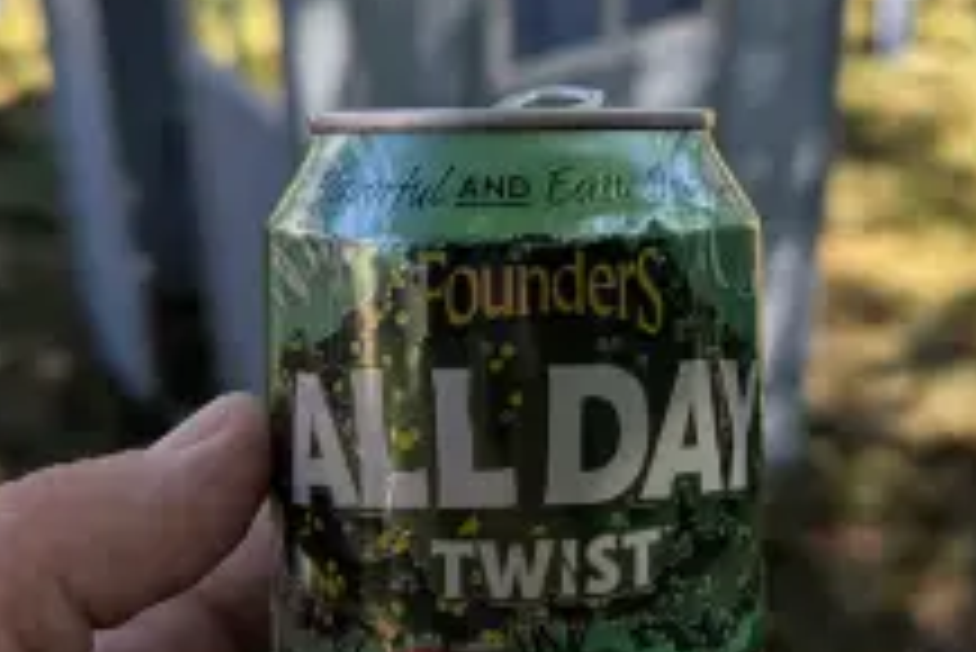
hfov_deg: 42.5
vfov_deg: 29.1
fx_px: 1248
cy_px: 216
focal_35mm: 46
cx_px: 587
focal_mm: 6.81
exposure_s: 1/740
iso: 46
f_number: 1.85
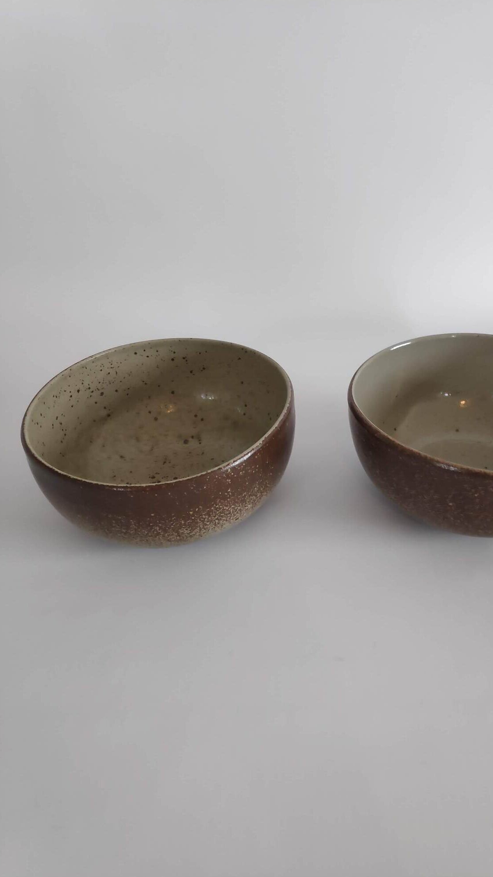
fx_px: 511
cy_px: 437
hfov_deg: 50.6
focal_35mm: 22
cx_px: 328
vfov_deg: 81.2
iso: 449
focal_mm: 3.94
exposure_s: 1/50
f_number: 1.9
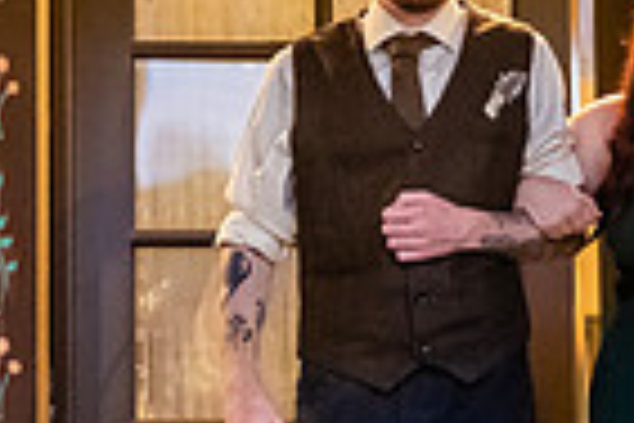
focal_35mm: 226
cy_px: 241
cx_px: 594
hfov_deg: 9.1
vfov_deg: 6.1
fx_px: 3980
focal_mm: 55
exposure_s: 1/200
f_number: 1.8
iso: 2500
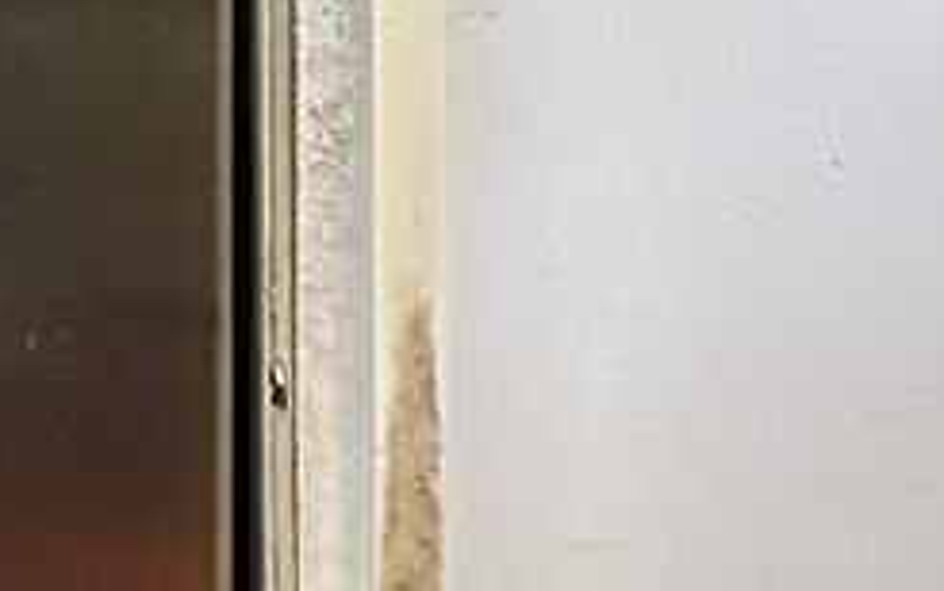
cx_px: -537
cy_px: -541
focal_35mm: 179
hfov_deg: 11.2
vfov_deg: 7.1
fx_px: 4607
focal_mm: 4.25
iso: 250
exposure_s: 1/60
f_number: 1.8
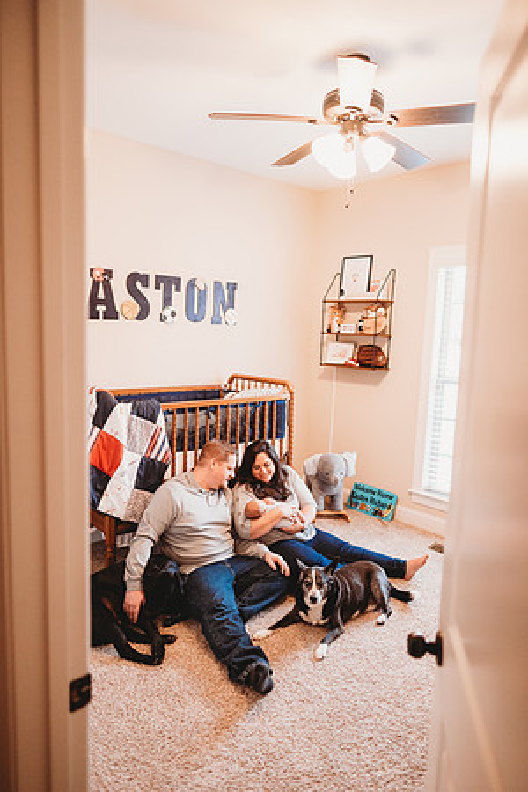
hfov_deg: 53.1
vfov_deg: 73.7
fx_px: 528
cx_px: 264
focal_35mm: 24
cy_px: 396
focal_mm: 24
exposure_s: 1/160
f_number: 2.2
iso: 800
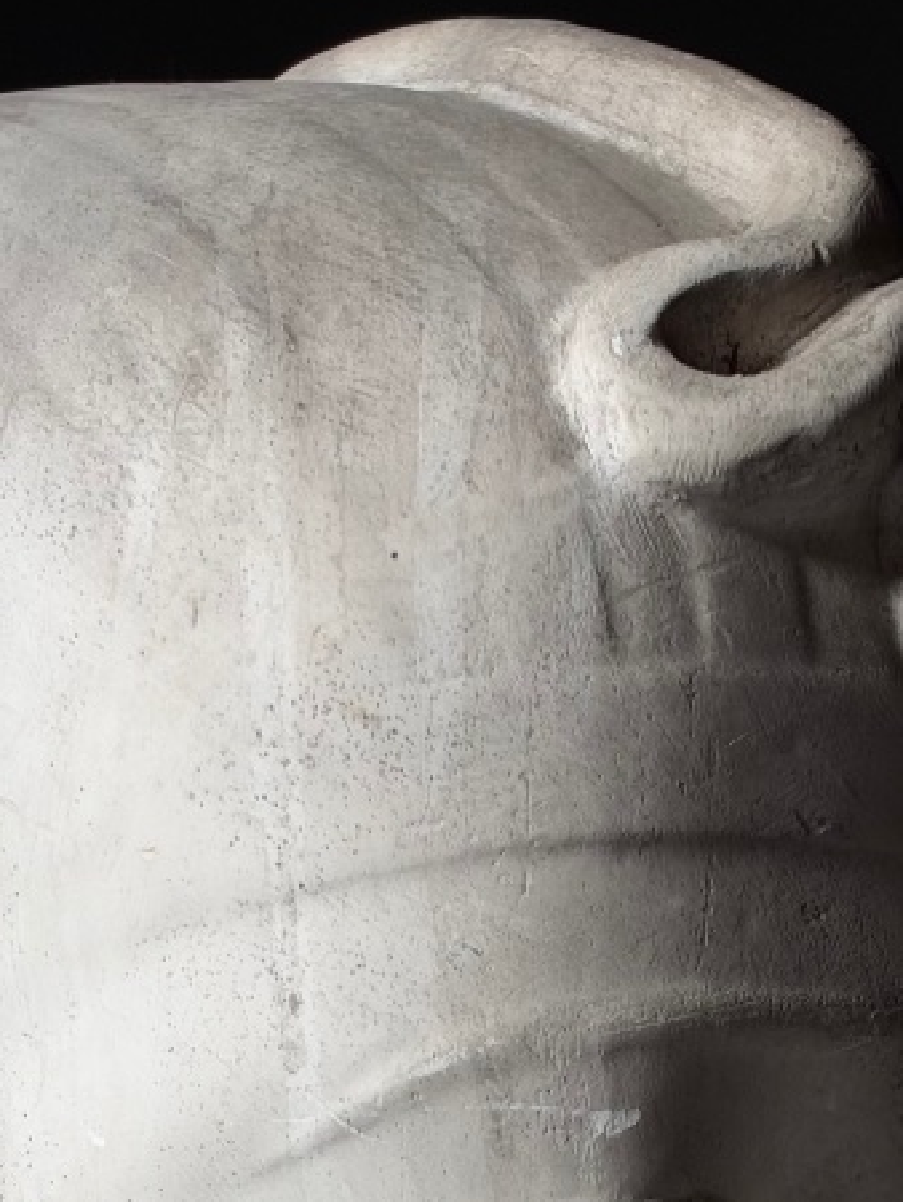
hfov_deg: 11.6
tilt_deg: +2.4
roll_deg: -0.8
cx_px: 577
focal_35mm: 128
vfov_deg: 14.8
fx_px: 4448
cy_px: 1477
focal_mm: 6.93
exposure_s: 1/109
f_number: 1.8
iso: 80
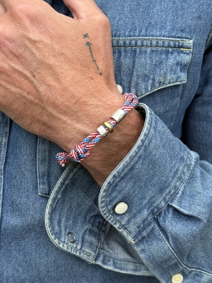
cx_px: 106
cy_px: 142
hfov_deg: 30.3
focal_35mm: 48
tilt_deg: -13.7
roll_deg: -3.4
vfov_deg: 39.7
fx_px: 392
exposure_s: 1/1027
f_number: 1.78
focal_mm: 6.76
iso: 64
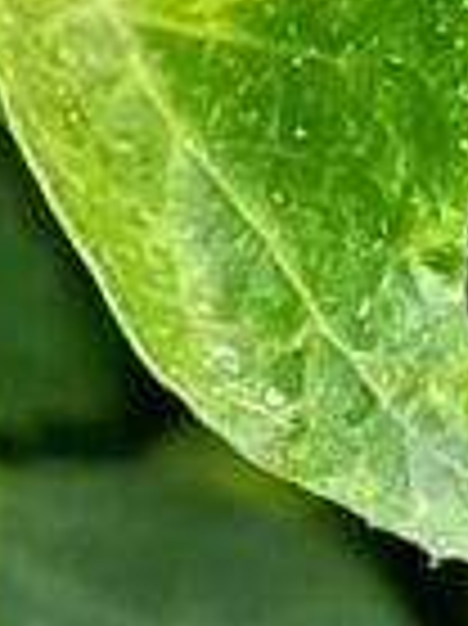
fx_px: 6373
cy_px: -450
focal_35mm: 353
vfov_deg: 5.5
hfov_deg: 4.1
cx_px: -558
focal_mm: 5.24
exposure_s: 1/100
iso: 50
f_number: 1.7
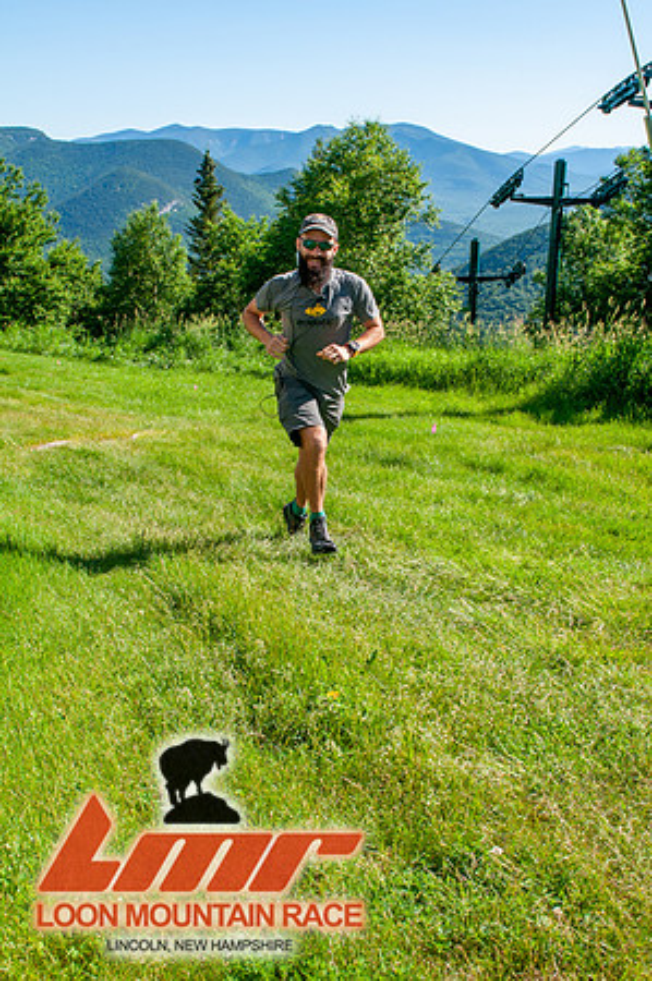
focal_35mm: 36
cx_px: 326
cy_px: 490
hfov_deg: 36.8
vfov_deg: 53.2
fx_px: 980
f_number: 8
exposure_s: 1/400
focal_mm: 24
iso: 200
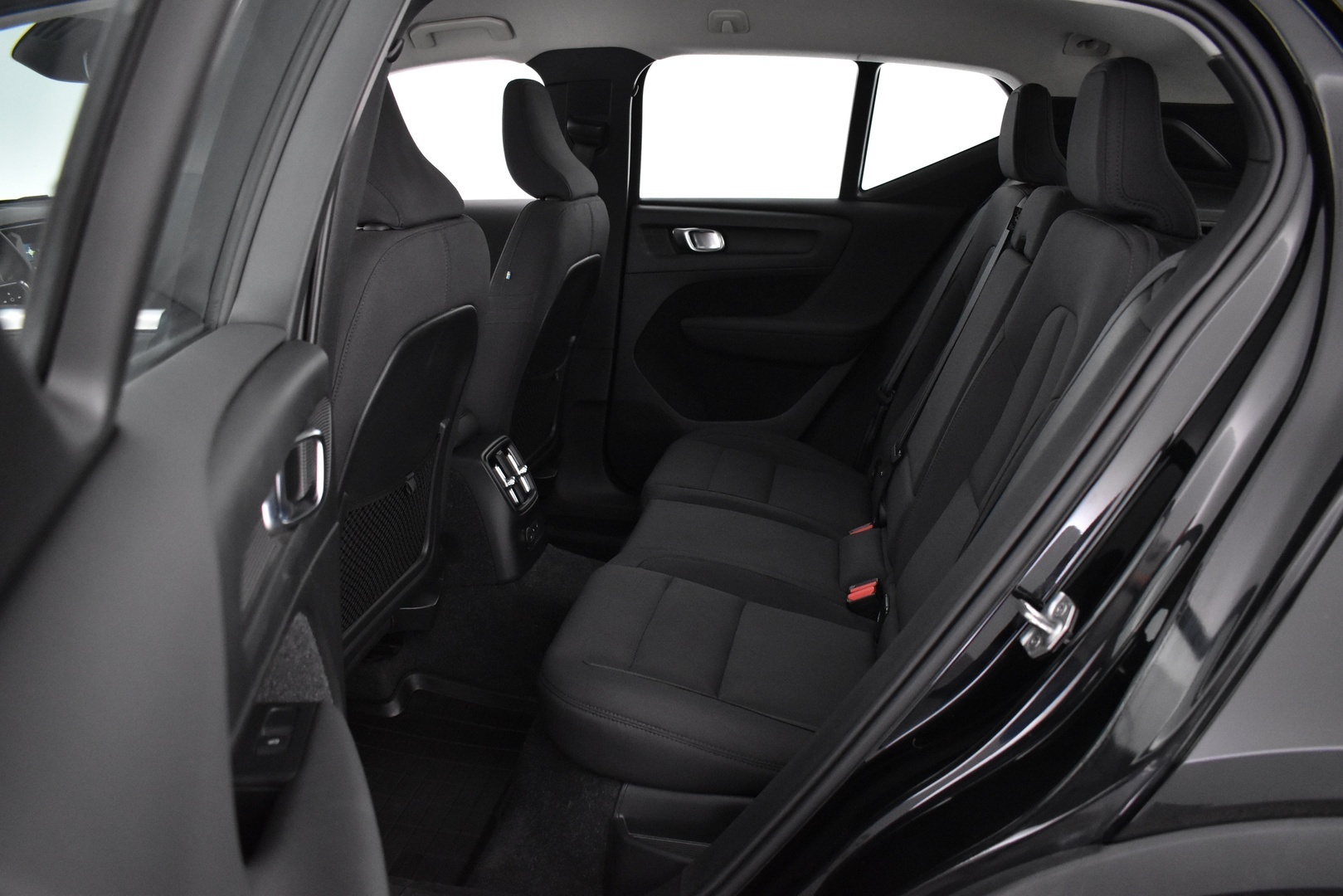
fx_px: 1007
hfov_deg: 67.4
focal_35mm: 27
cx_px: 672
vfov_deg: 47.9
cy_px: 448
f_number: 3.5
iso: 3200
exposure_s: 1/40
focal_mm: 18
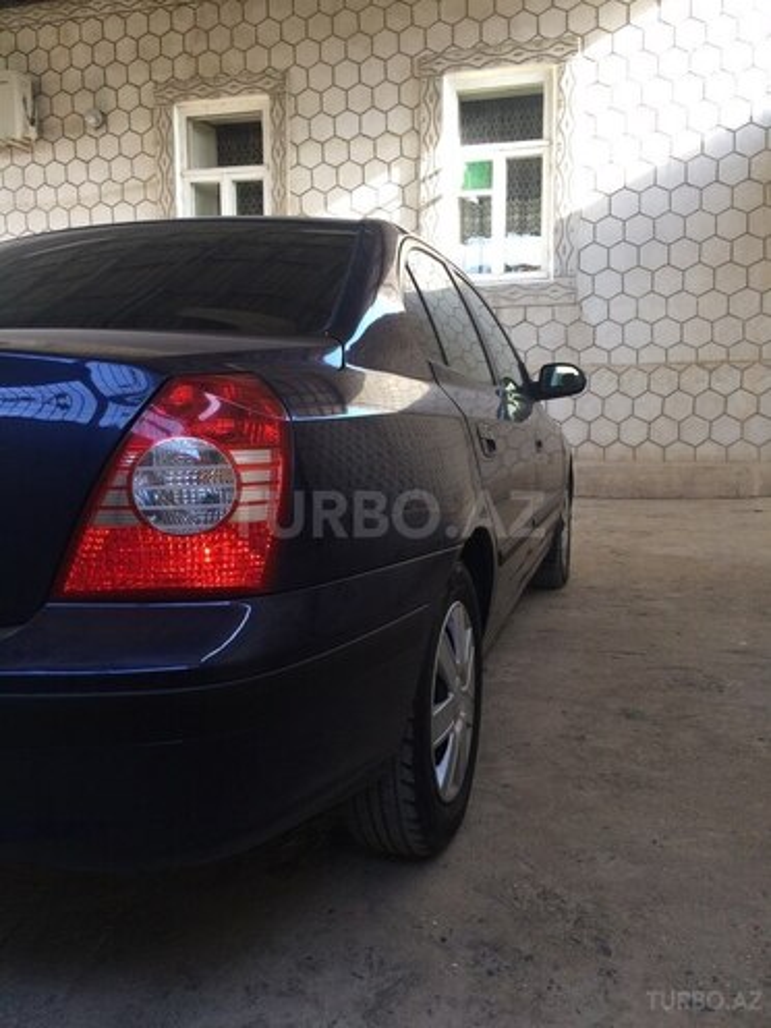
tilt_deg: -5.9
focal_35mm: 29
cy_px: 514
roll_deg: +2.5
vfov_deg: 61.7
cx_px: 386
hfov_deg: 48.2
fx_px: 861
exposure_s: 1/100
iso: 50
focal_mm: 4.15
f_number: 2.2
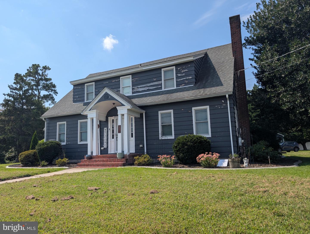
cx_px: 155
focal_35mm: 24
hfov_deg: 71.5
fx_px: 215
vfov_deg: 56.9
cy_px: 117
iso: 21
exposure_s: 1/1357
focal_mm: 6.9
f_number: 1.68
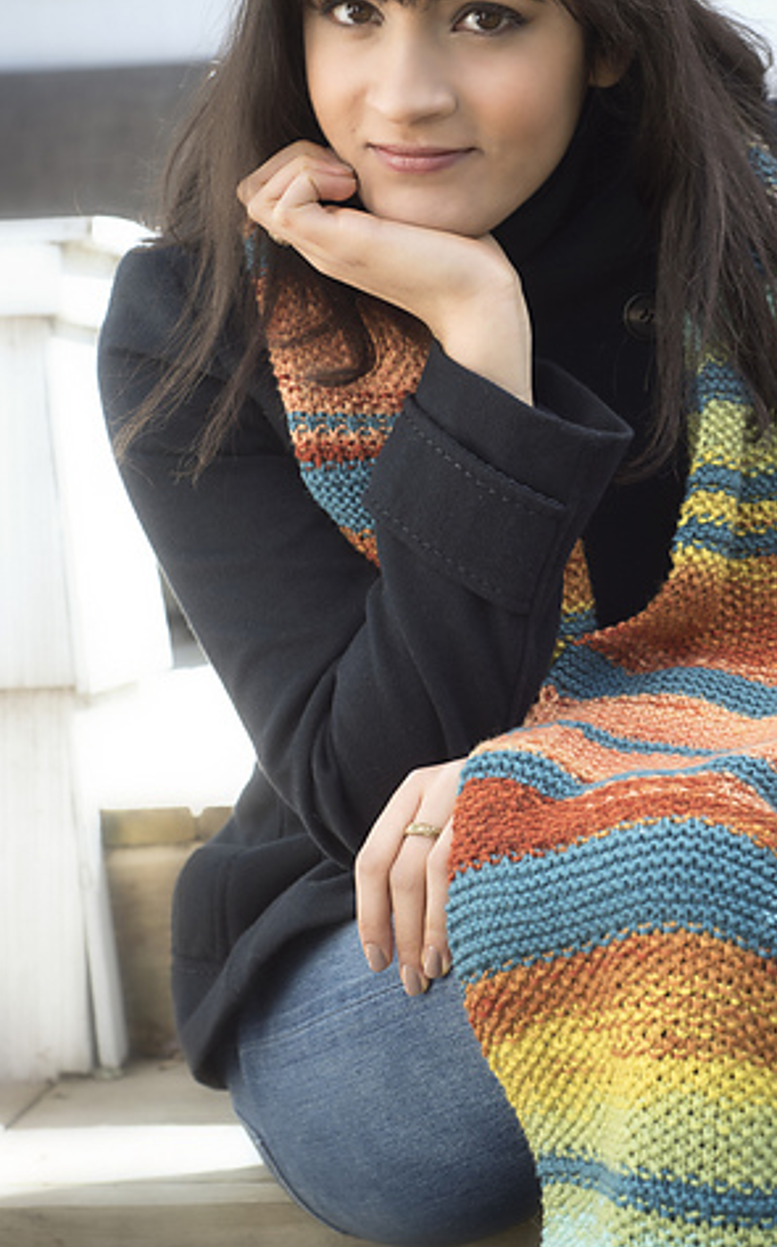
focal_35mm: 69
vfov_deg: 29.8
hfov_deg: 18.8
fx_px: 2341
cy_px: 535
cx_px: 528
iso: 320
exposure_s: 1/250
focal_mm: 50
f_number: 5
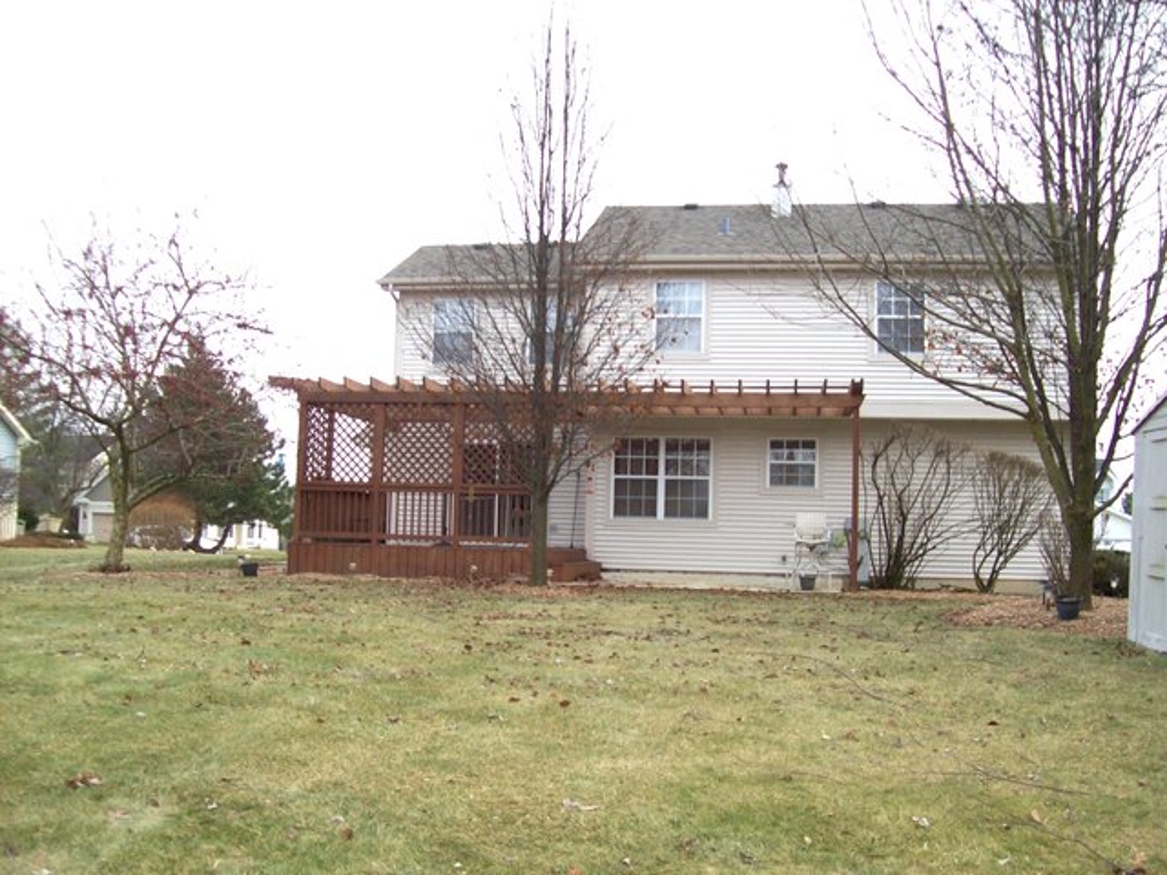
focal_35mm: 36
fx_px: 1214
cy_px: 438
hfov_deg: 51.4
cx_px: 584
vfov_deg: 39.7
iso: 80
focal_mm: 6
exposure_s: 1/286
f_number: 2.7
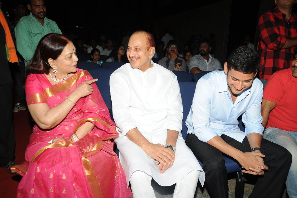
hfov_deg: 55.8
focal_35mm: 34
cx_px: 148
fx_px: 280
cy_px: 99
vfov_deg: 38.9
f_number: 7.1
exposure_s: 1/125
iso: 200
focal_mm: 34
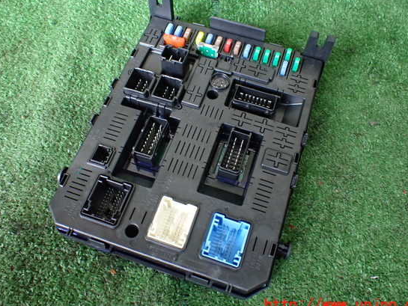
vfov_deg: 43.0
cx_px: 209
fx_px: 389
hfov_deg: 55.3
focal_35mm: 33
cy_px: 147
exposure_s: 1/60
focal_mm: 5.4
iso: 800
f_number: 2.3
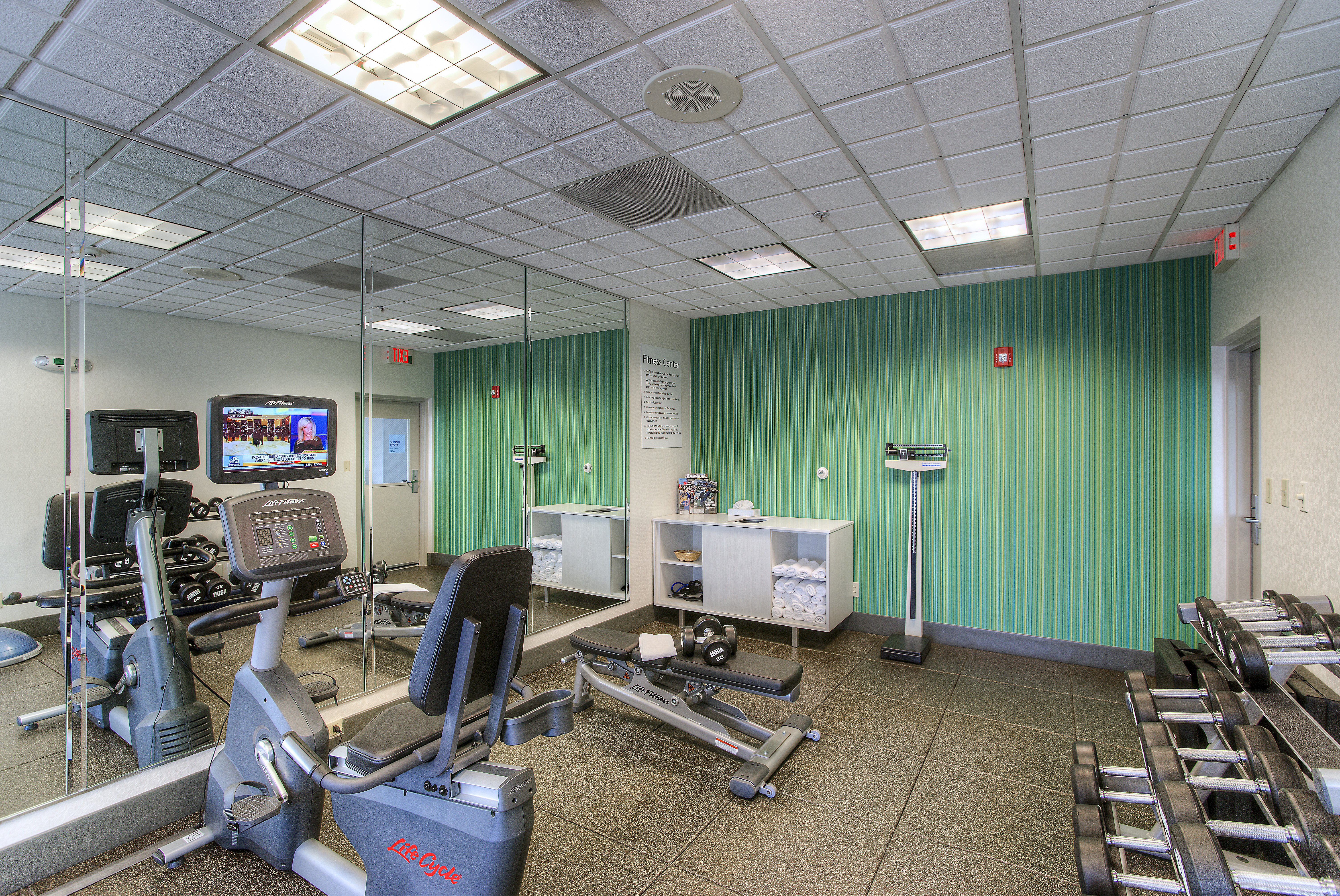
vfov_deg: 73.9
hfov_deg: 96.7
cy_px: 448
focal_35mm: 16
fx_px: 596
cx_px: 670
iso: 320
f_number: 7.1
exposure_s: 1/8
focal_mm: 16
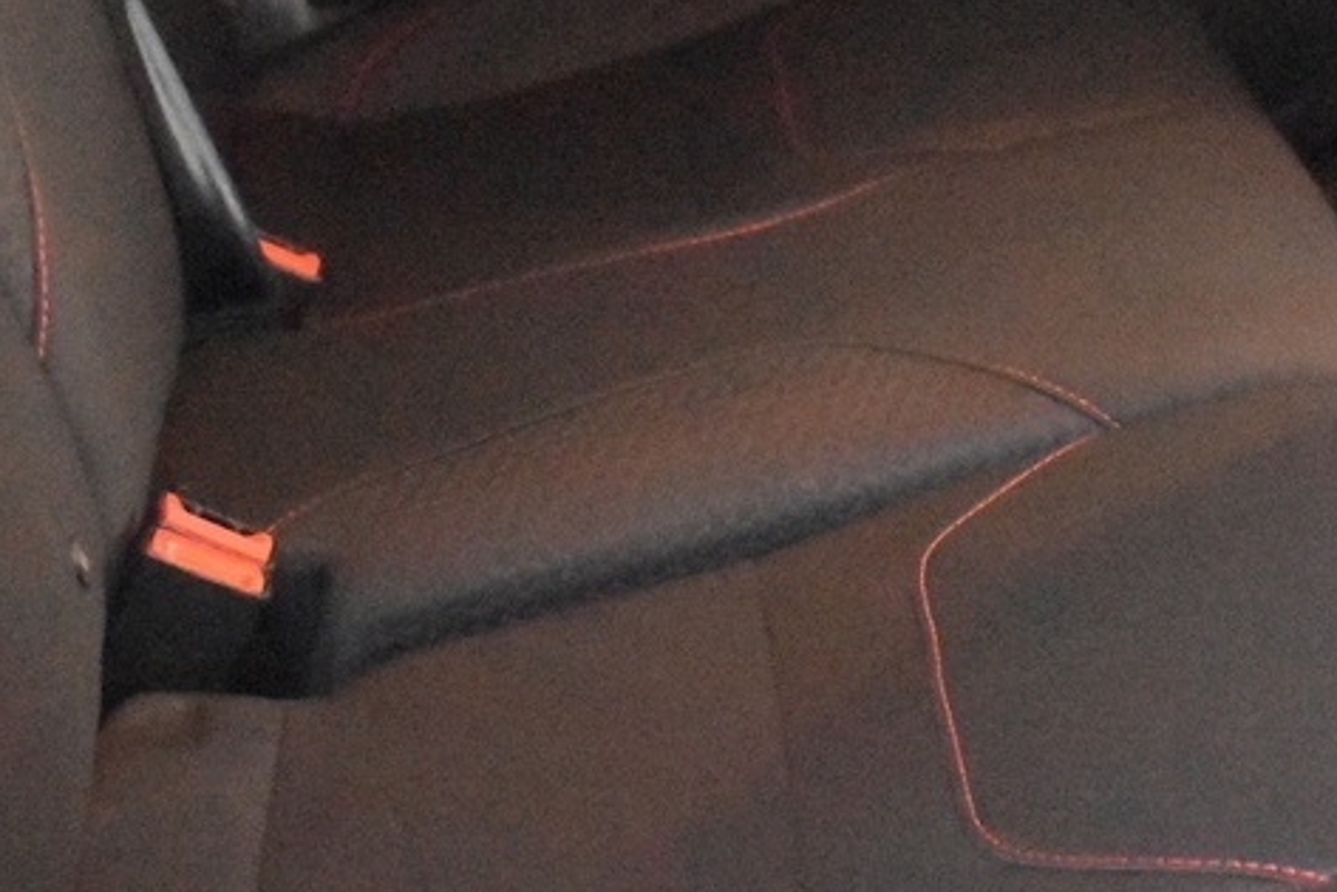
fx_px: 3826
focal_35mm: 103
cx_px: 1181
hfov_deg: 19.5
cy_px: -82
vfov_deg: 13.1
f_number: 3.8
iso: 12800
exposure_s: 1/60
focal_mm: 20
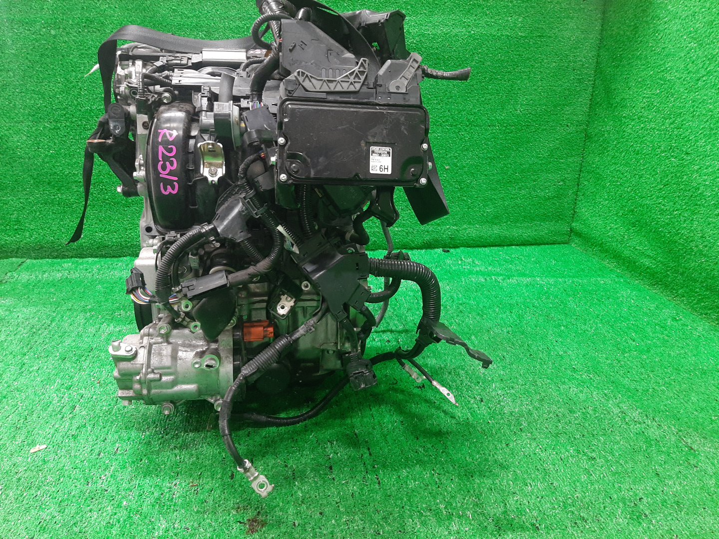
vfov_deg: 53.1
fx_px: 540
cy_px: 270
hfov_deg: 67.3
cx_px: 360
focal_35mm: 26
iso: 199
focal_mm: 3.93
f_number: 1.7
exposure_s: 1/50
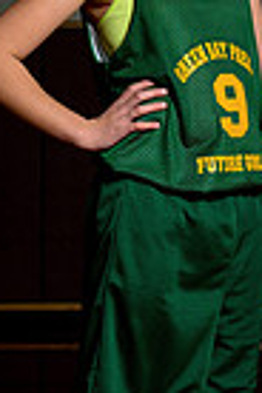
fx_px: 1277
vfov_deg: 17.5
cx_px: 182
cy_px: 162
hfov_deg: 11.7
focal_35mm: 117
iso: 100
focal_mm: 36
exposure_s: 1/200
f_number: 8
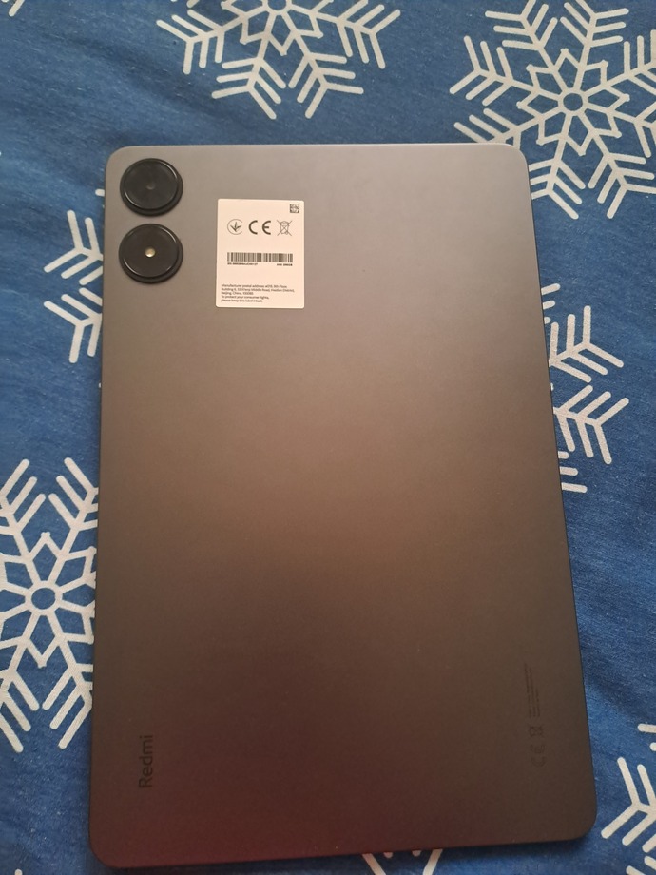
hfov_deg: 54.9
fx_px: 632
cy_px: 438
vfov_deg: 69.4
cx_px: 328
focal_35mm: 25
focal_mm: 4.65
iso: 400
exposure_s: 1/25
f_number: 1.8
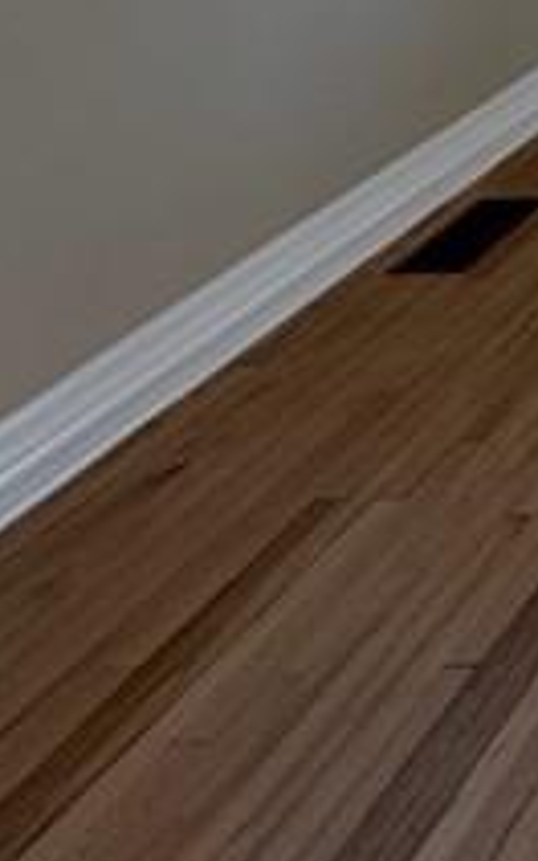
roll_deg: +0.6
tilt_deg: -3.9
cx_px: 1357
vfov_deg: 24.0
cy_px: -347
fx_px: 1688
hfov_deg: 12.9
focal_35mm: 72
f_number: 2.2
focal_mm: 2.22
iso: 80
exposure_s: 1/120
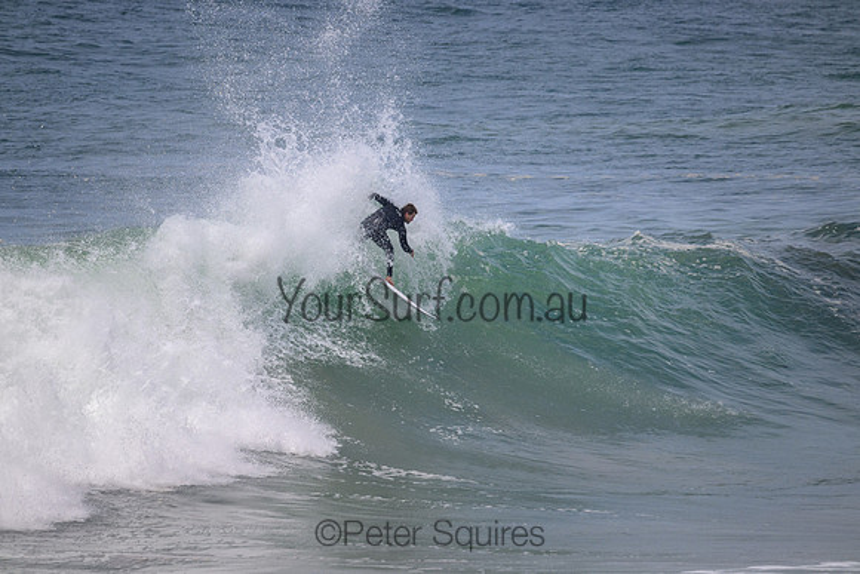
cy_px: 287
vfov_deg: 2.3
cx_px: 430
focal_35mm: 610
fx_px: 14575
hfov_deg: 3.4
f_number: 11
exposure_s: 1/2000
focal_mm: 610
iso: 560
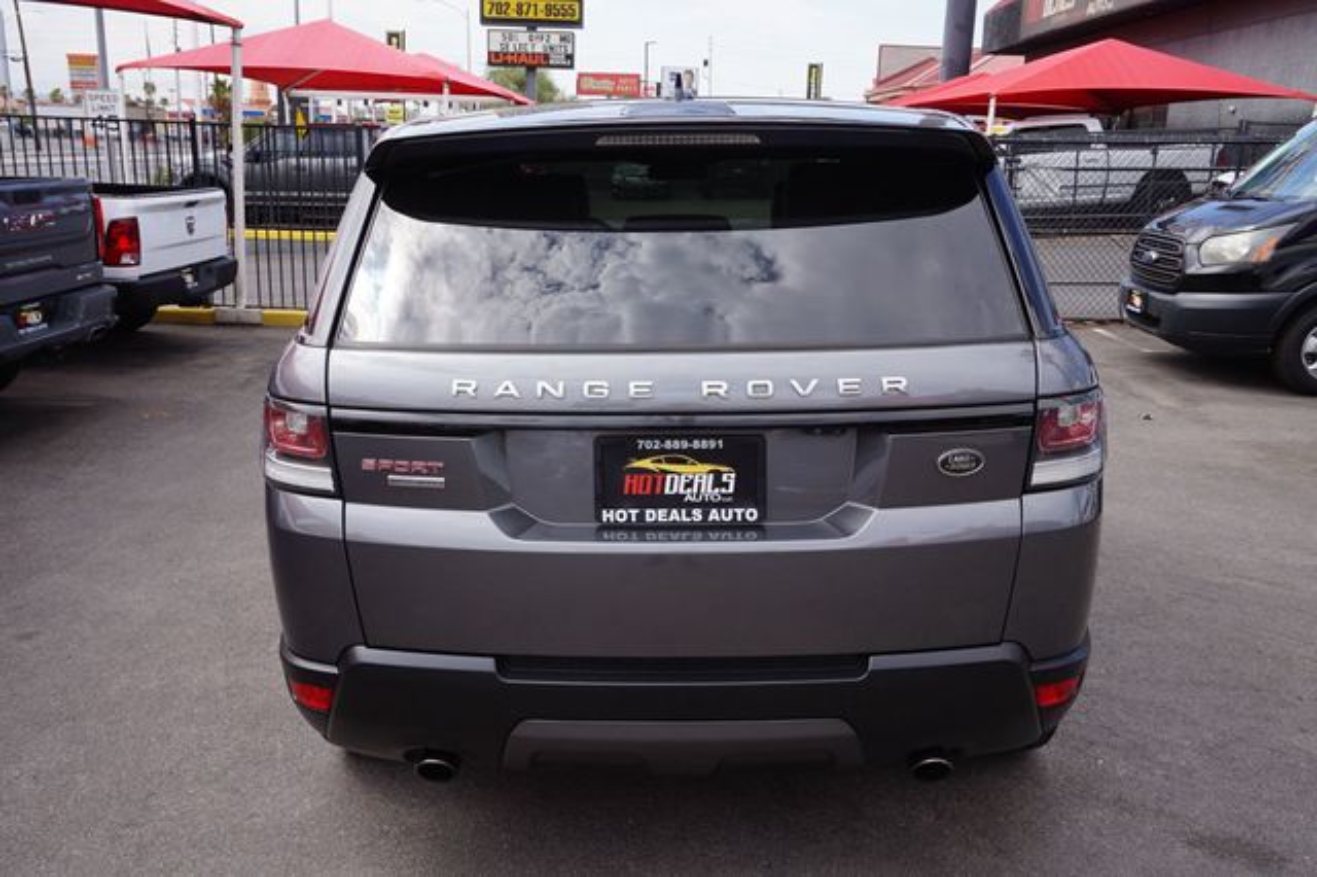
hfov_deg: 62.0
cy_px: 438
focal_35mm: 30
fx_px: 1097
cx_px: 658
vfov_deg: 43.6
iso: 100
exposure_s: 1/80
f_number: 10
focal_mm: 20
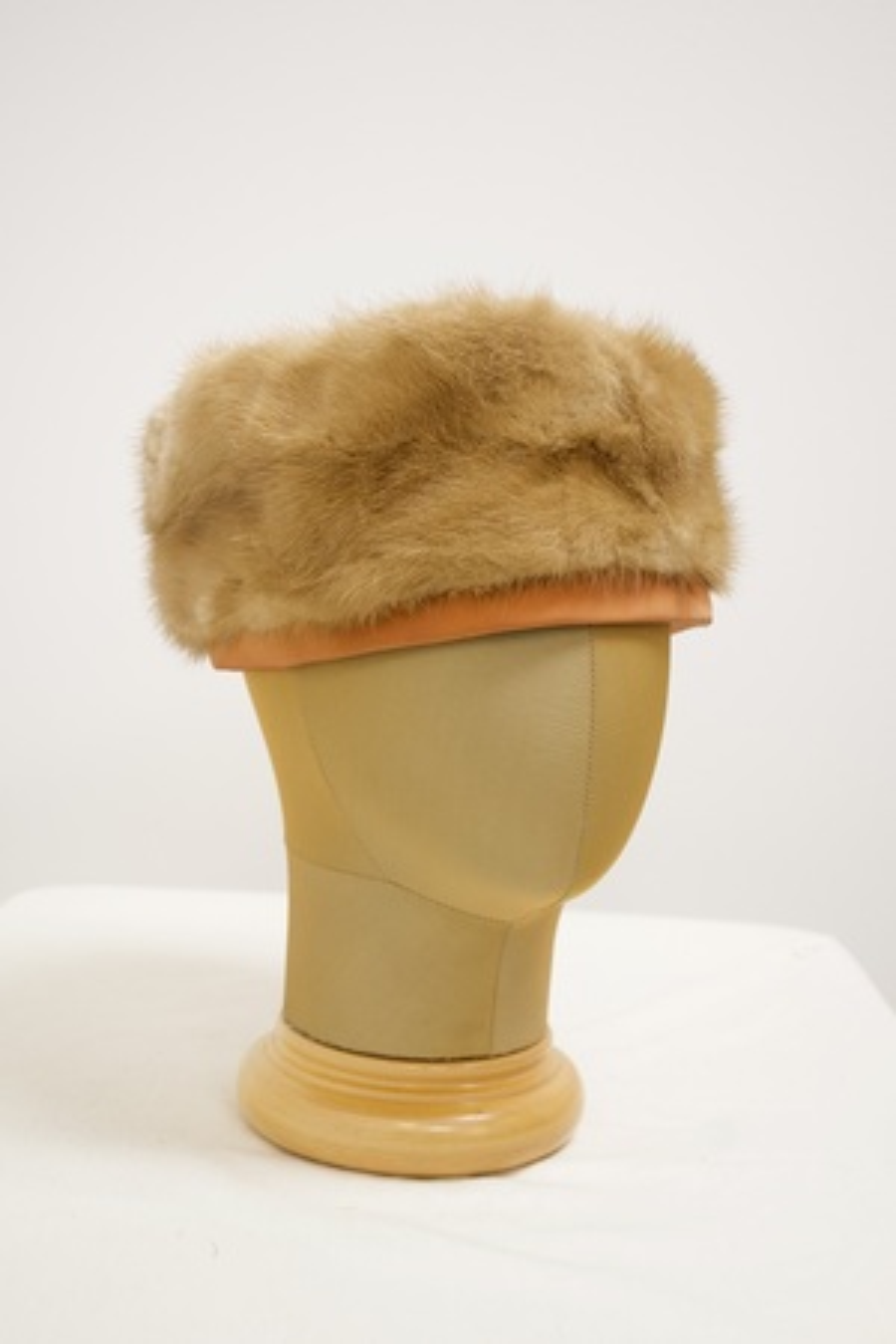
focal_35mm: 52
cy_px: 672
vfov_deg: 37.9
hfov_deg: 25.8
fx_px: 1960
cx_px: 448
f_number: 5.6
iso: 1600
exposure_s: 1/60
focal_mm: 35
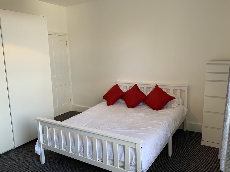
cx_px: 115
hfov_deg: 61.7
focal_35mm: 29
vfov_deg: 48.2
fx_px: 193
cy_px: 86
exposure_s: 1/100
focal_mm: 3
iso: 40
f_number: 1.8
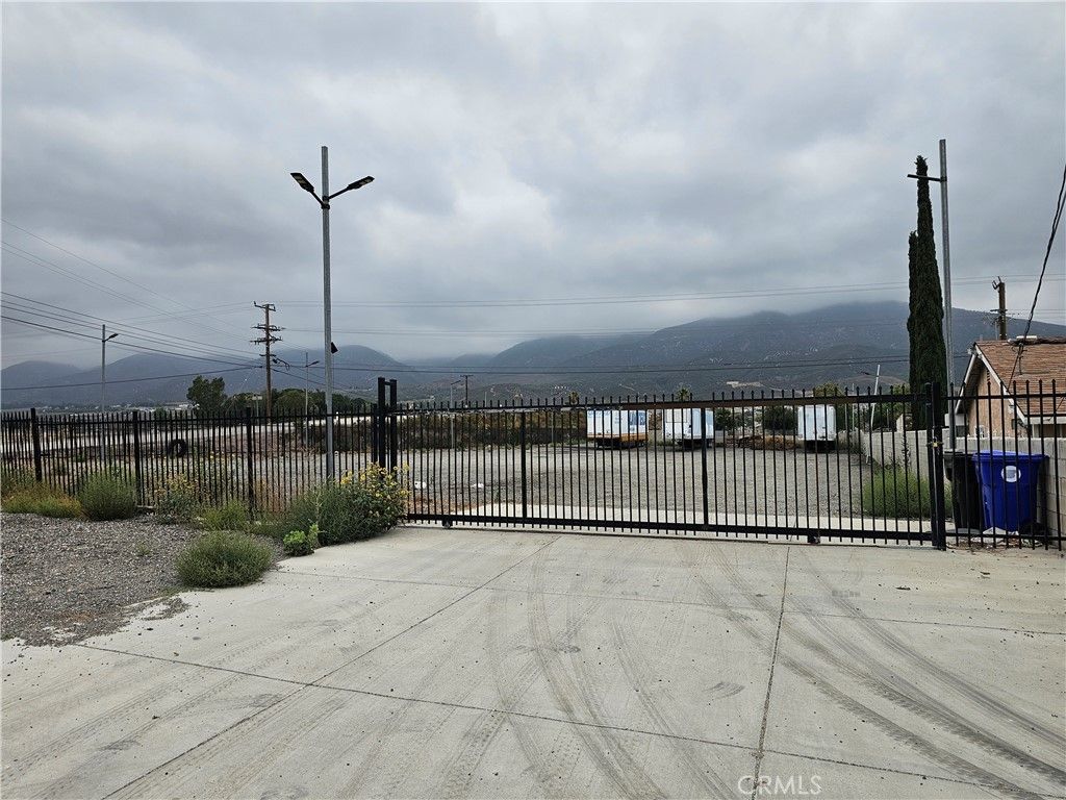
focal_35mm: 23
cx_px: 533
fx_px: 708
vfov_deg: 58.9
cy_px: 400
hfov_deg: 73.9
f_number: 1.7
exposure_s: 1/845
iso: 10
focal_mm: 6.3
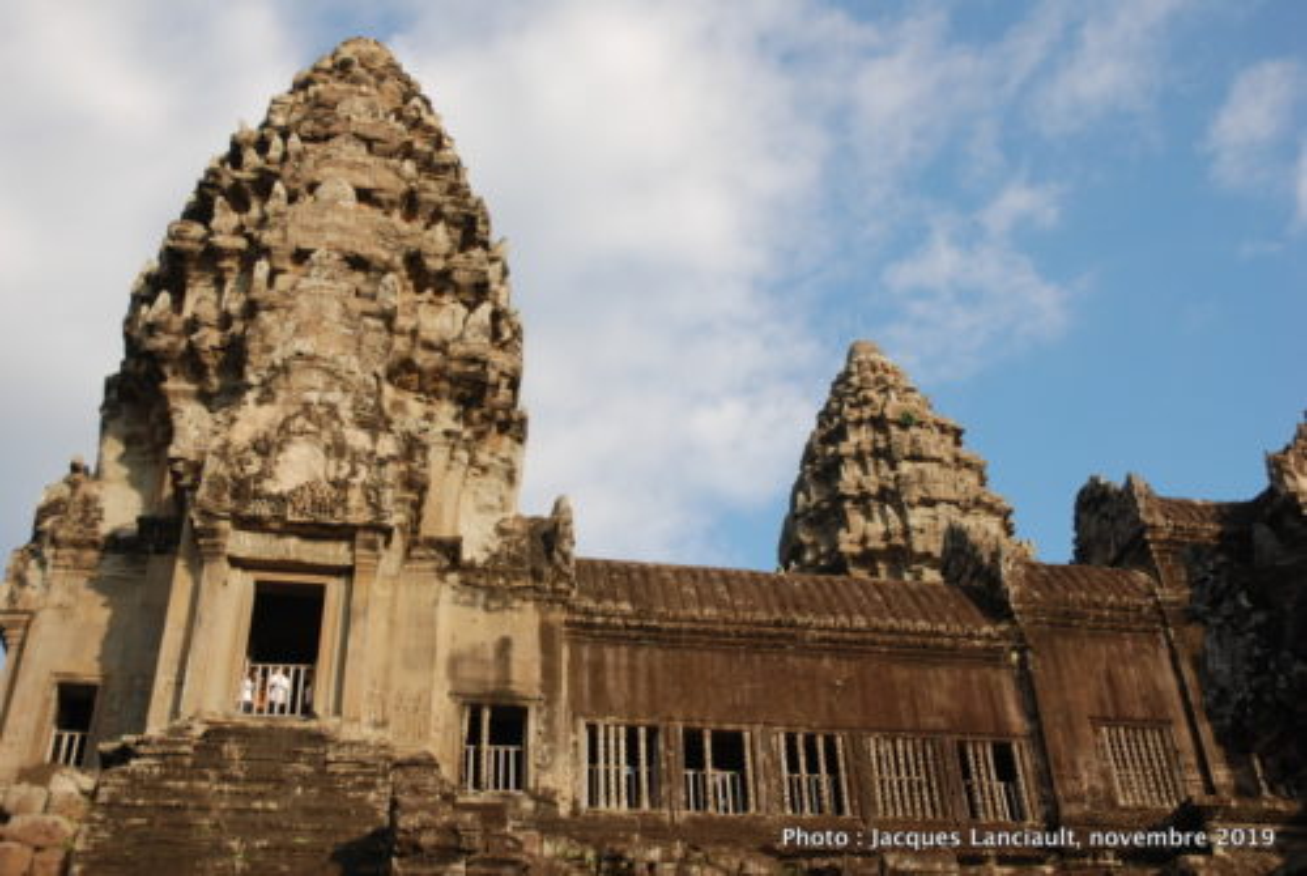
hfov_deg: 47.9
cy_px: 438
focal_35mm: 40
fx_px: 1473
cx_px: 654
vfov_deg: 33.1
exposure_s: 1/160
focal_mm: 27
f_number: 6.3
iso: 100
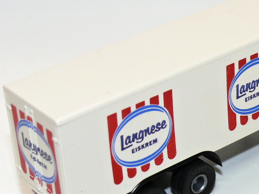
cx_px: 231
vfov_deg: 11.9
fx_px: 927
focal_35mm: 124
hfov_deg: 15.7
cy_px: 90
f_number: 4
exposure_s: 1/30
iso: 100
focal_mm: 9.6
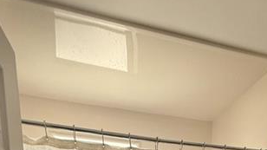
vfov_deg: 19.3
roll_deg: +0.1
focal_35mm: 38
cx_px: 151
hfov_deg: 52.6
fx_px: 269
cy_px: 295
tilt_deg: -8.0
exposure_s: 1/99
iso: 80
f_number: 2.2
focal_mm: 2.22
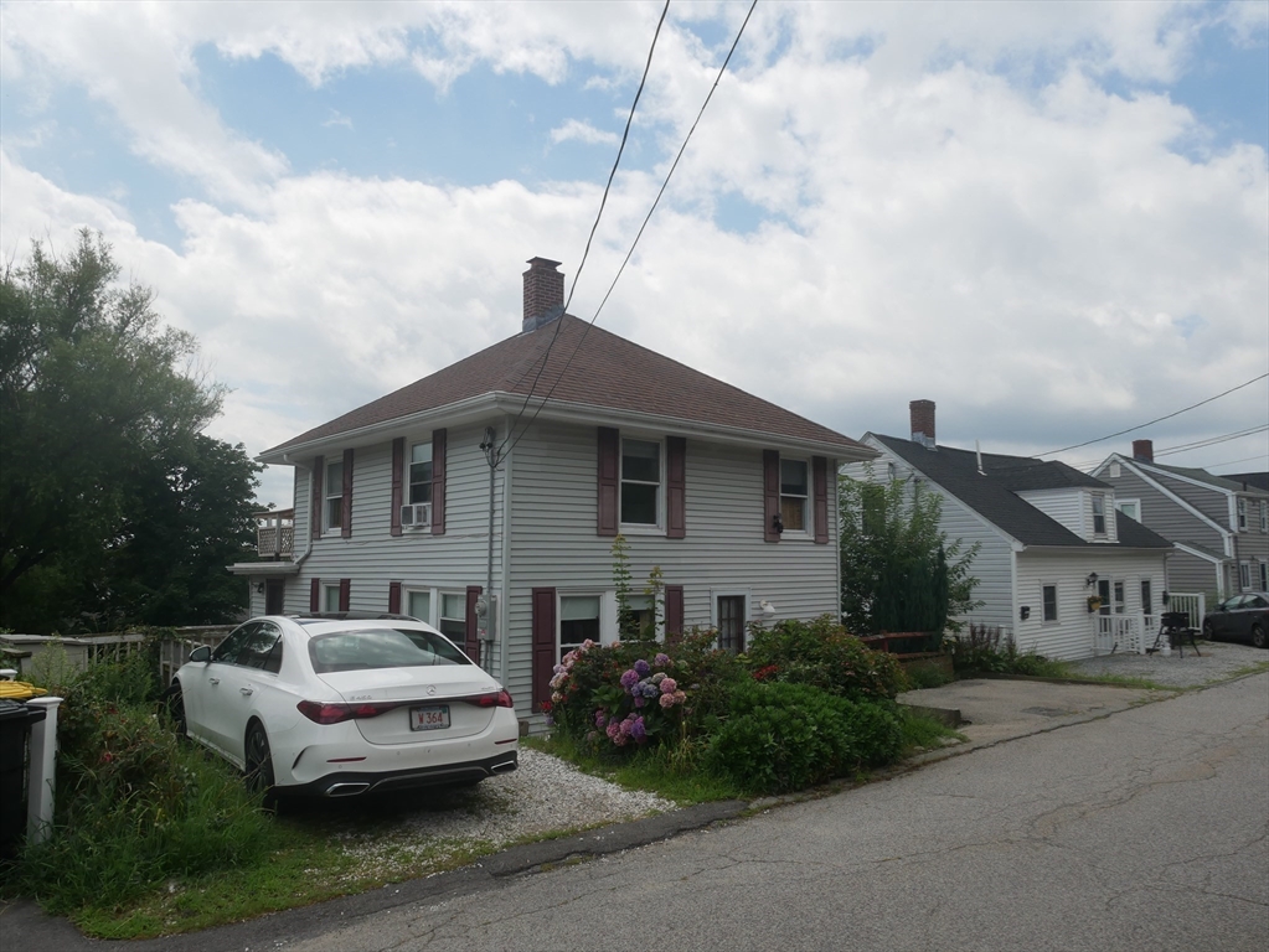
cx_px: 634
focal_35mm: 24
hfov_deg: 71.6
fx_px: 880
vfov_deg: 56.8
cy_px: 476
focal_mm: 12
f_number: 8
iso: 200
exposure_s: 1/640
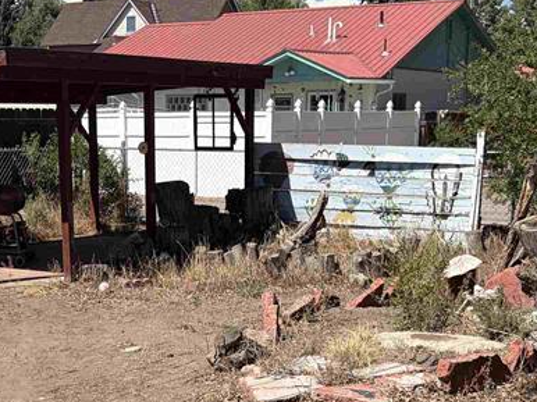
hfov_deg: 28.0
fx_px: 1070
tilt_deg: -12.1
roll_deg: +0.9
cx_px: 170
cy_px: 378
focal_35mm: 69
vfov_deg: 20.7
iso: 50
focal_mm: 5.96
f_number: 1.6
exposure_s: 1/4608
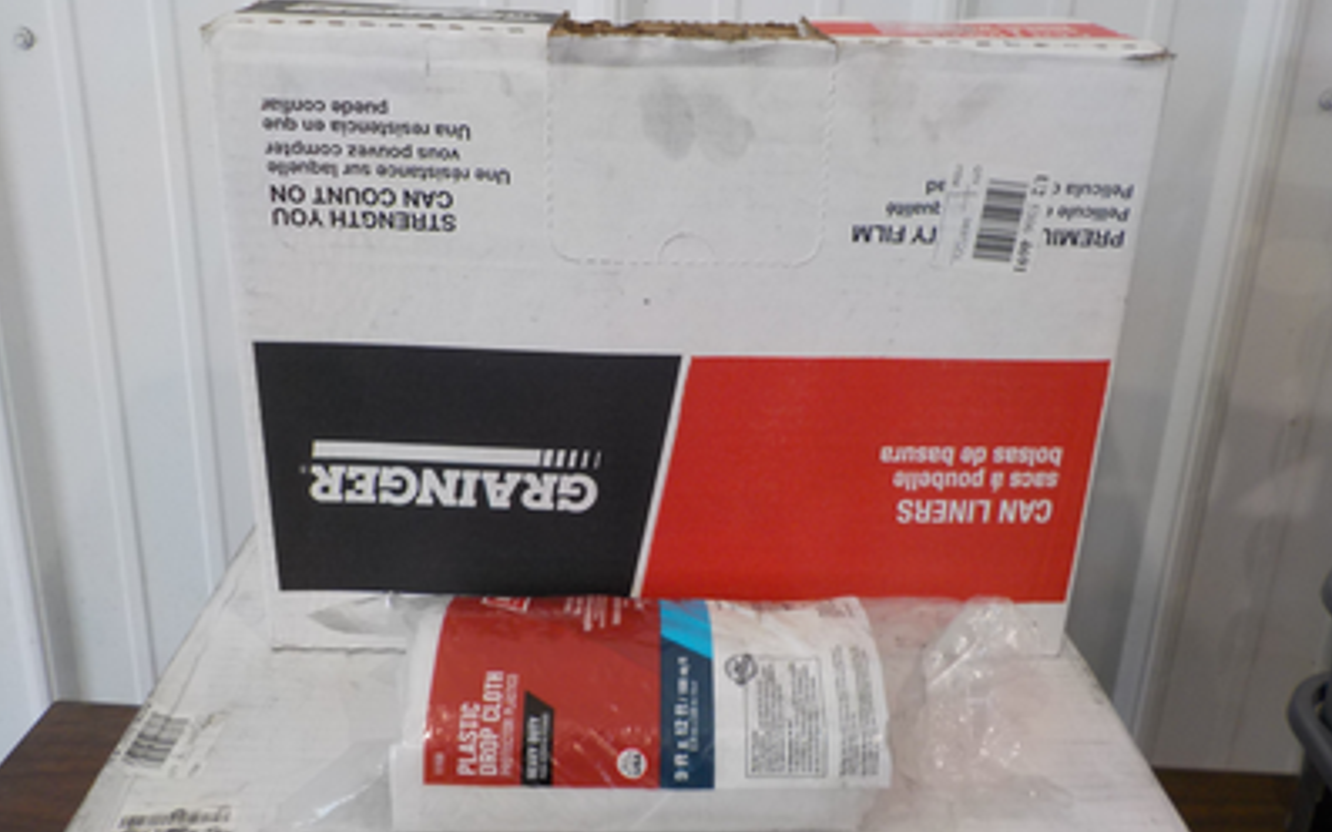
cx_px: 664
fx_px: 1161
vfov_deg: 39.4
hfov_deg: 59.7
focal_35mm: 32
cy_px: 416
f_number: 3.3
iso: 125
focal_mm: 4.1
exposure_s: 1/50
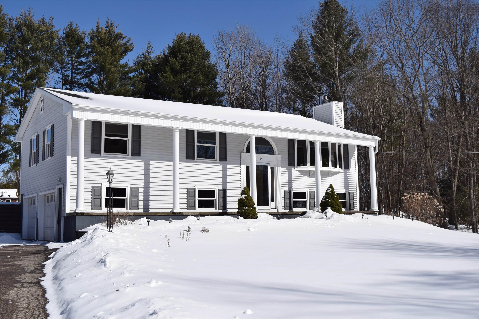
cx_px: 240
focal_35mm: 39
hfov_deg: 49.6
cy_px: 160
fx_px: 519
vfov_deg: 34.2
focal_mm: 26
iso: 200
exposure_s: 1/3200
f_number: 7.1
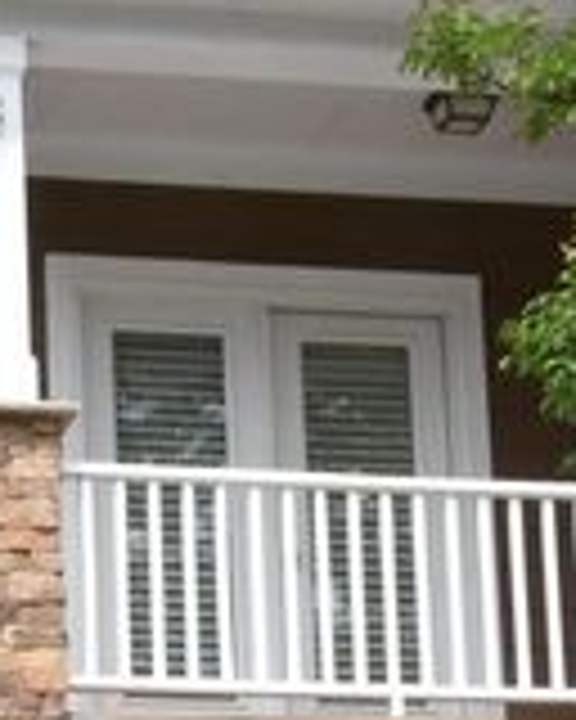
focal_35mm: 145
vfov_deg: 13.0
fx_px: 3090
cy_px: 819
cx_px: 90
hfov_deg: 10.6
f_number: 18
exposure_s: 1/250
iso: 800
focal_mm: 22
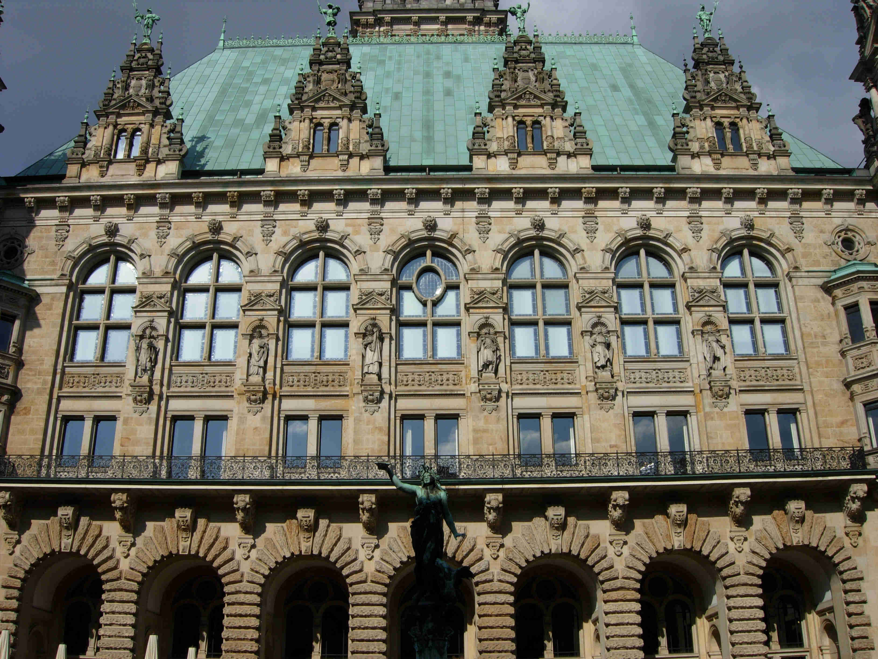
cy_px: 330
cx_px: 439
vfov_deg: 39.7
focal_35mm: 36
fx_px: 913
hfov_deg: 51.4
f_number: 6.8
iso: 50
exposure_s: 1/456
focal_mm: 7.5
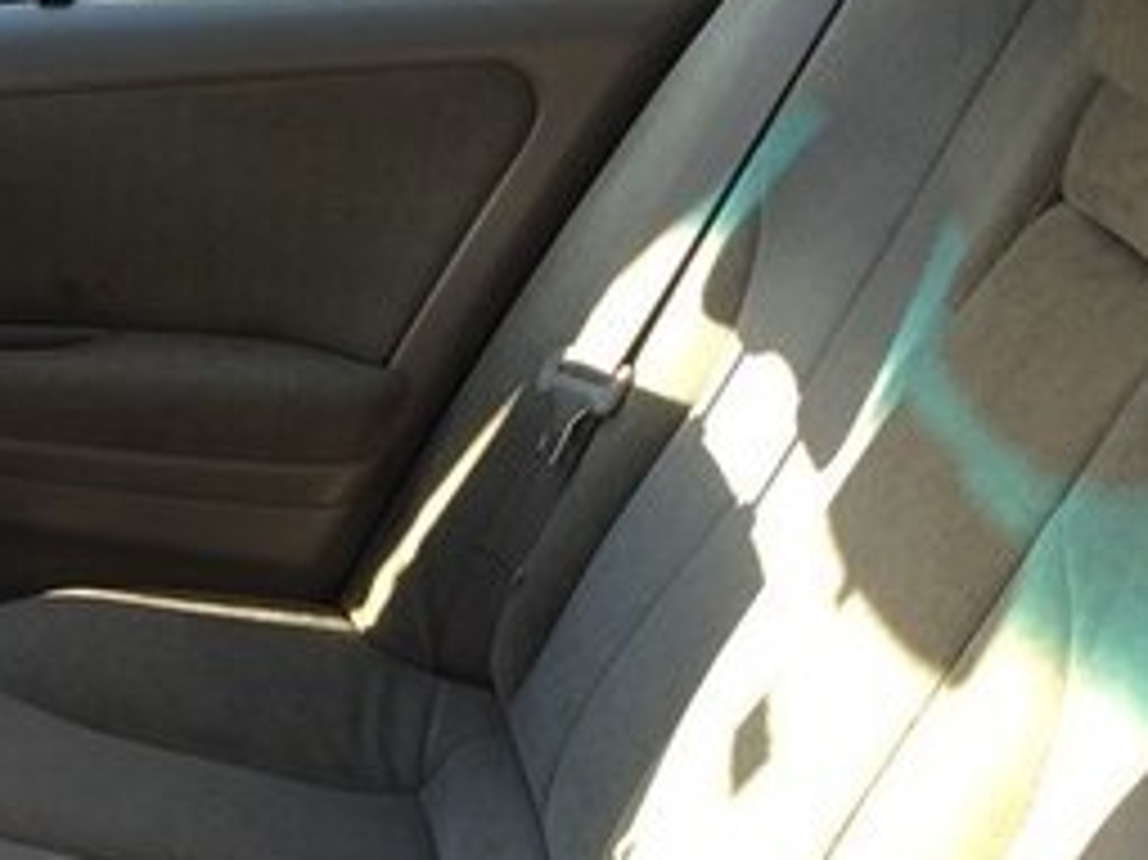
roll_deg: +2.6
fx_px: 2486
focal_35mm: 75
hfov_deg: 25.2
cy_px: 1015
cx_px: 99
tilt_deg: -32.7
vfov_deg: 18.6
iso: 32
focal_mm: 4.15
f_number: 2.2
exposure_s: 1/100
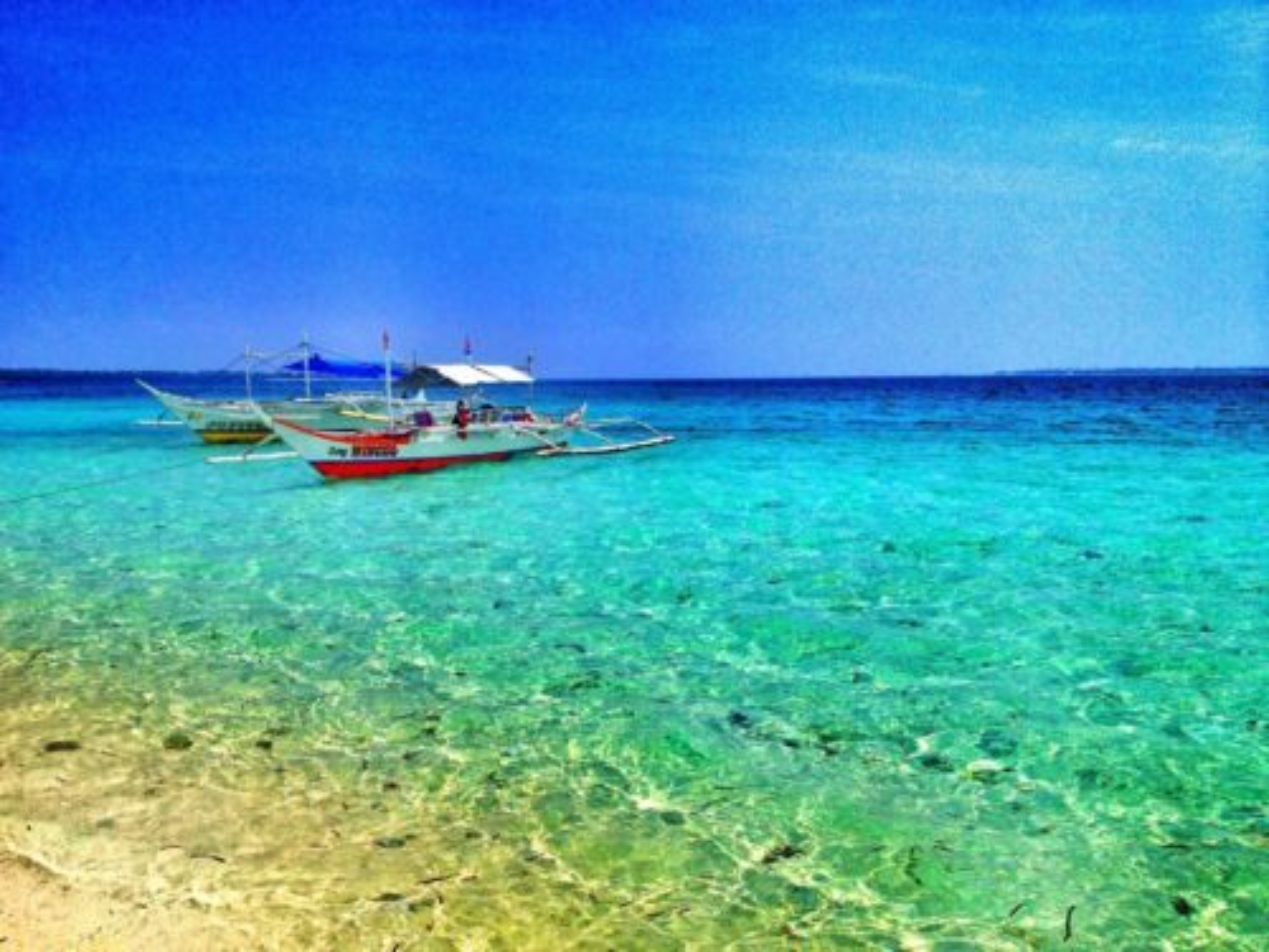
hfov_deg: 52.6
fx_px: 1283
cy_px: 476
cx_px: 634
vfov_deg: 40.7
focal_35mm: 35
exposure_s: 1/5025
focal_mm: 4.28
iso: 50
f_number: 2.4
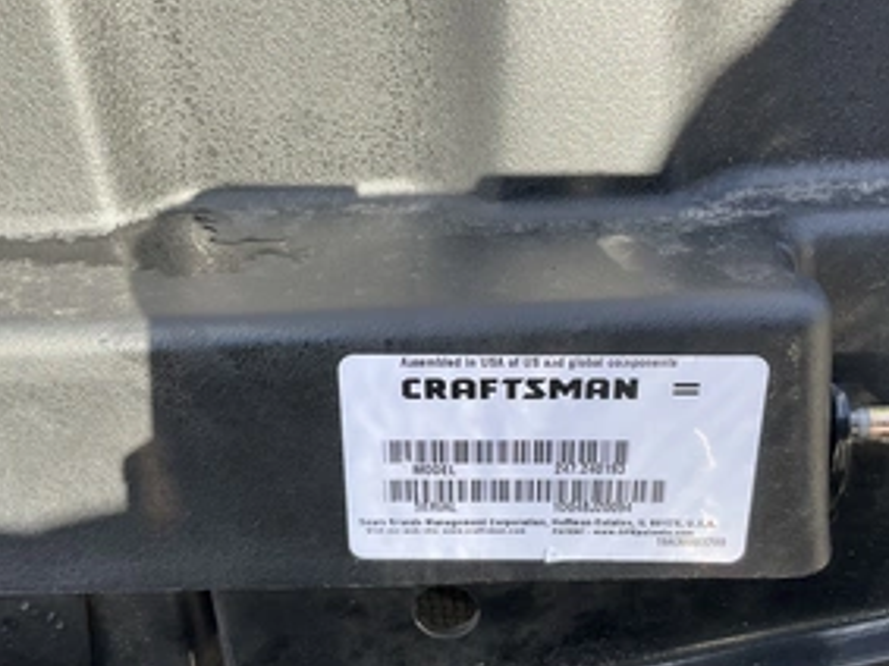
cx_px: 443
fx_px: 1053
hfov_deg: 45.8
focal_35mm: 41
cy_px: 377
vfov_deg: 35.1
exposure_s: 1/272
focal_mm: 3
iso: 25
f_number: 1.8
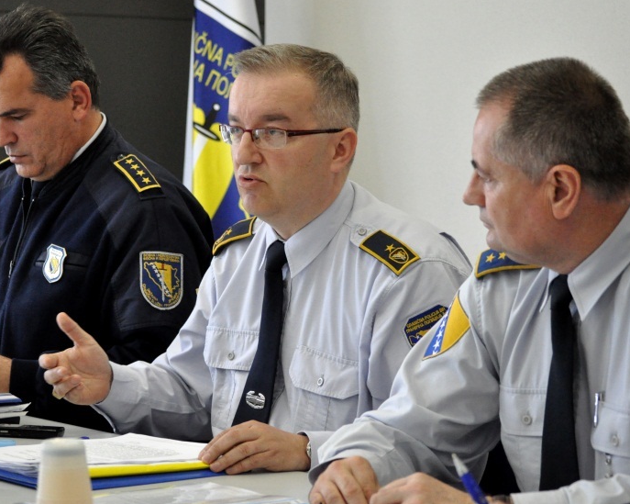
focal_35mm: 106
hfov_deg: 18.2
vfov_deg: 14.6
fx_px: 1969
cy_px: 220
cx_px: 266
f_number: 4.5
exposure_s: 1/160
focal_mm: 55
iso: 2500
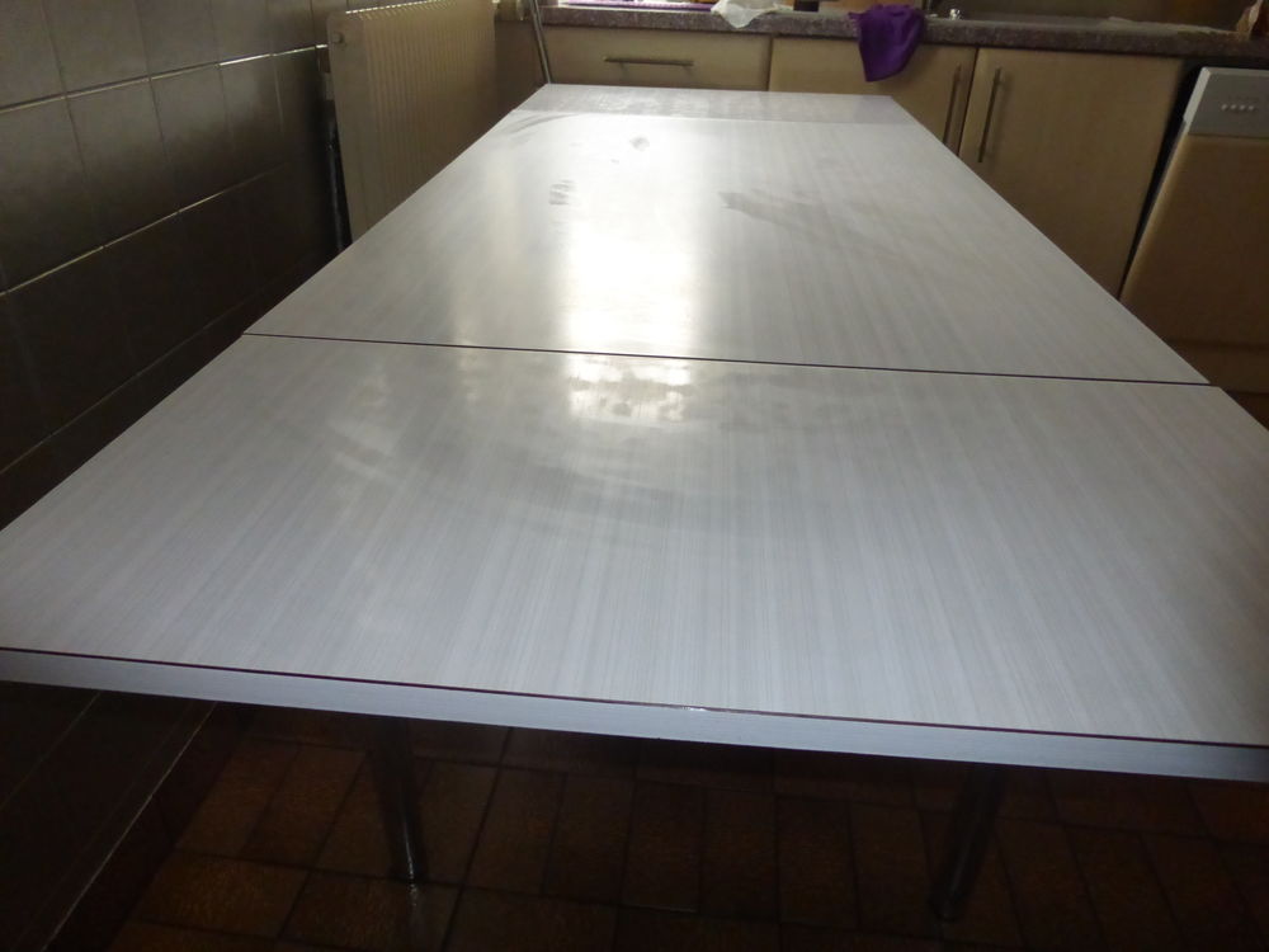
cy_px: 476
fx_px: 880
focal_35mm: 24
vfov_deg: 56.8
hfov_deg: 71.6
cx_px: 634
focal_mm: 4.3
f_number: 3.3
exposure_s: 1/125
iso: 800
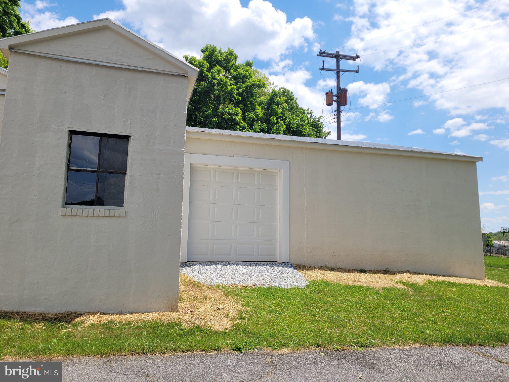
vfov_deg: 53.1
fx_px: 382
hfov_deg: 67.3
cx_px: 254
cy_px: 191
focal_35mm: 26
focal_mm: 5.4
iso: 40
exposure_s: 1/2417
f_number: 1.8
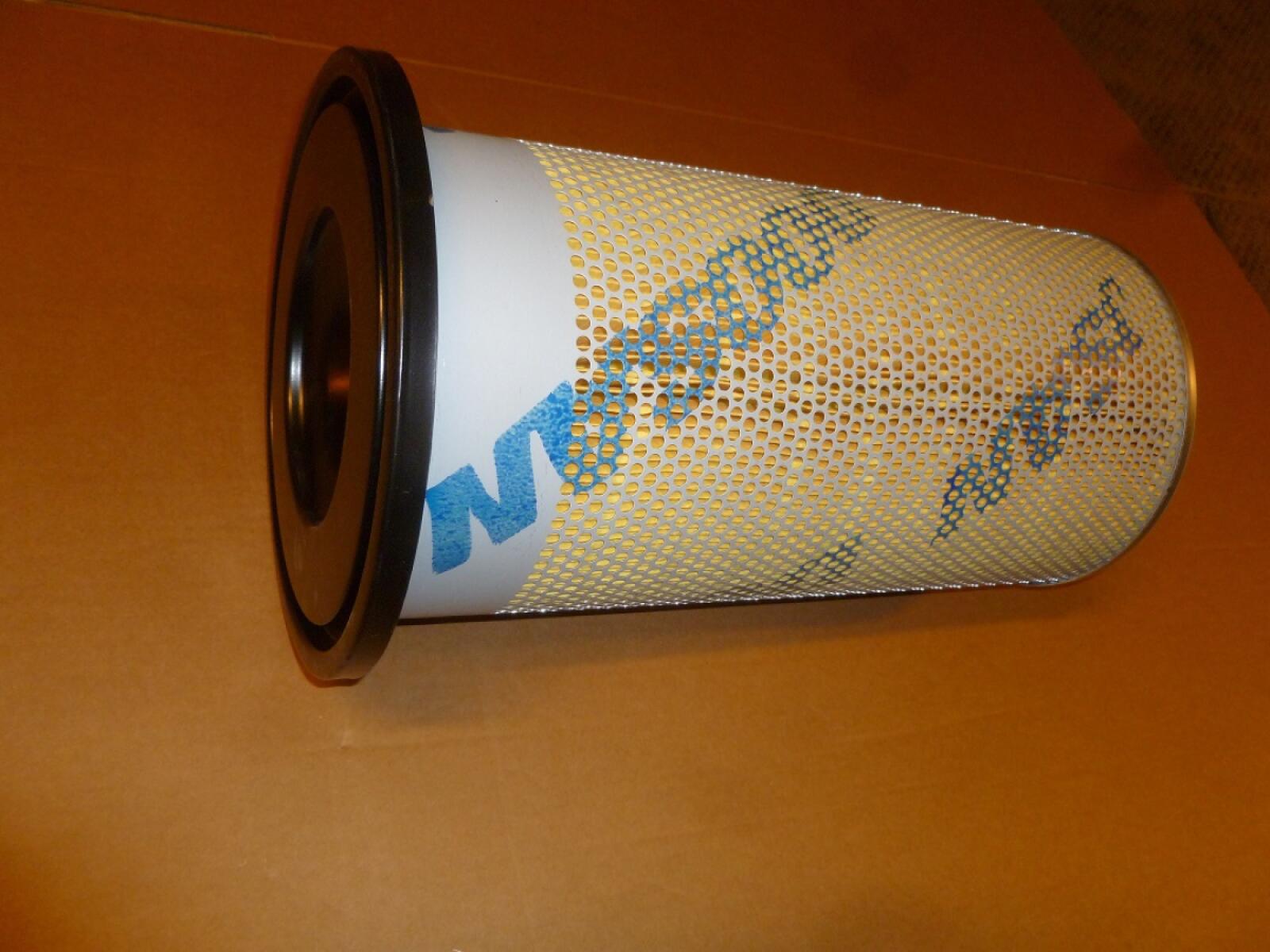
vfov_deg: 49.7
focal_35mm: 28
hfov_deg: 63.4
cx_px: 635
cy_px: 476
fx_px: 1027
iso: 250
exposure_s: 1/30
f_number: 3.3
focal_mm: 5
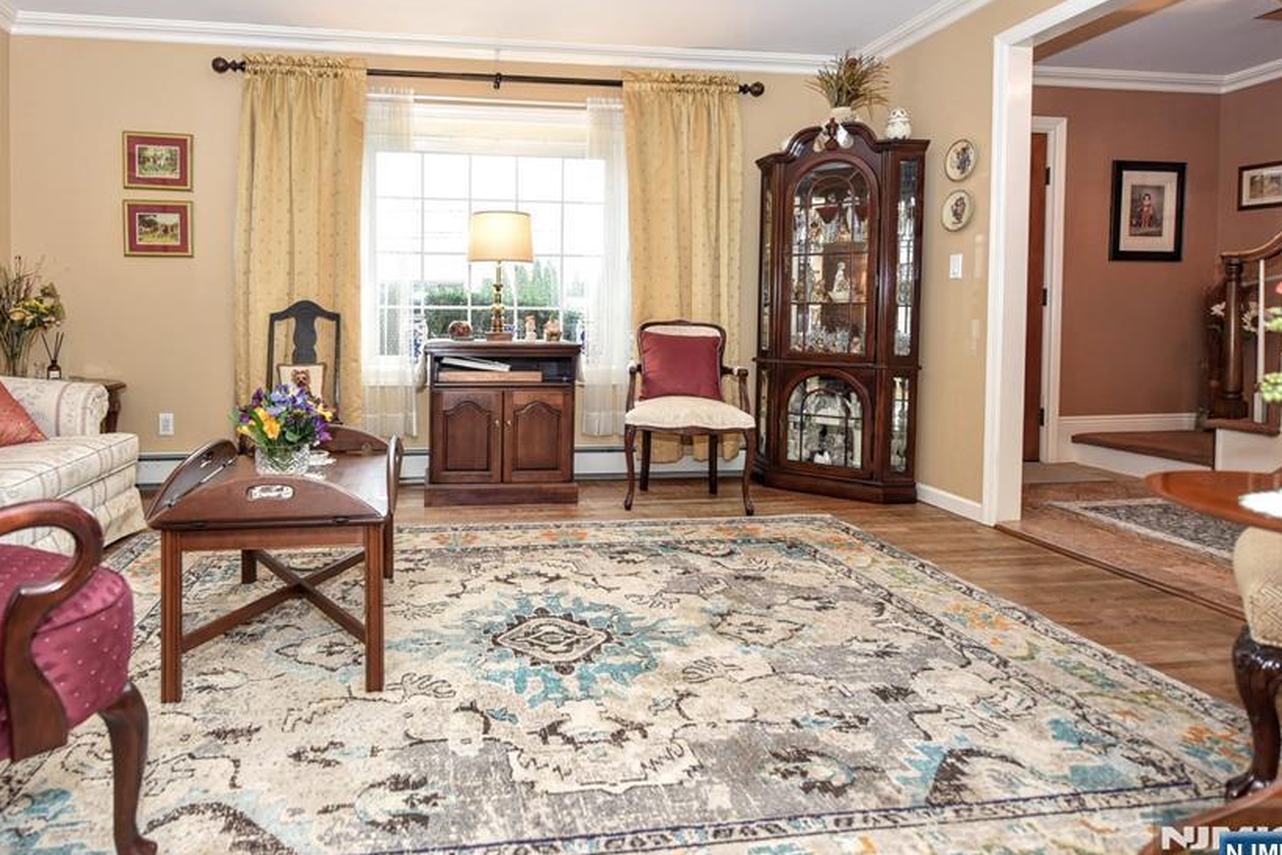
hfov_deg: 82.9
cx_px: 512
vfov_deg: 61.4
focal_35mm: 20
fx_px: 712
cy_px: 341
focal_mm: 16
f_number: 3.2
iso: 800
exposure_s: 1/60
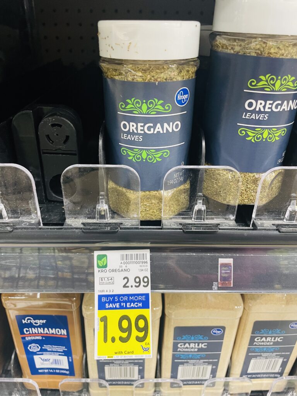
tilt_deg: -30.4
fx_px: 297
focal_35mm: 26
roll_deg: -1.6
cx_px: 148
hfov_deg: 53.1
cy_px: 198
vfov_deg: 67.3
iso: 400
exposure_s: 1/60
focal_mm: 4.2
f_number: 1.6
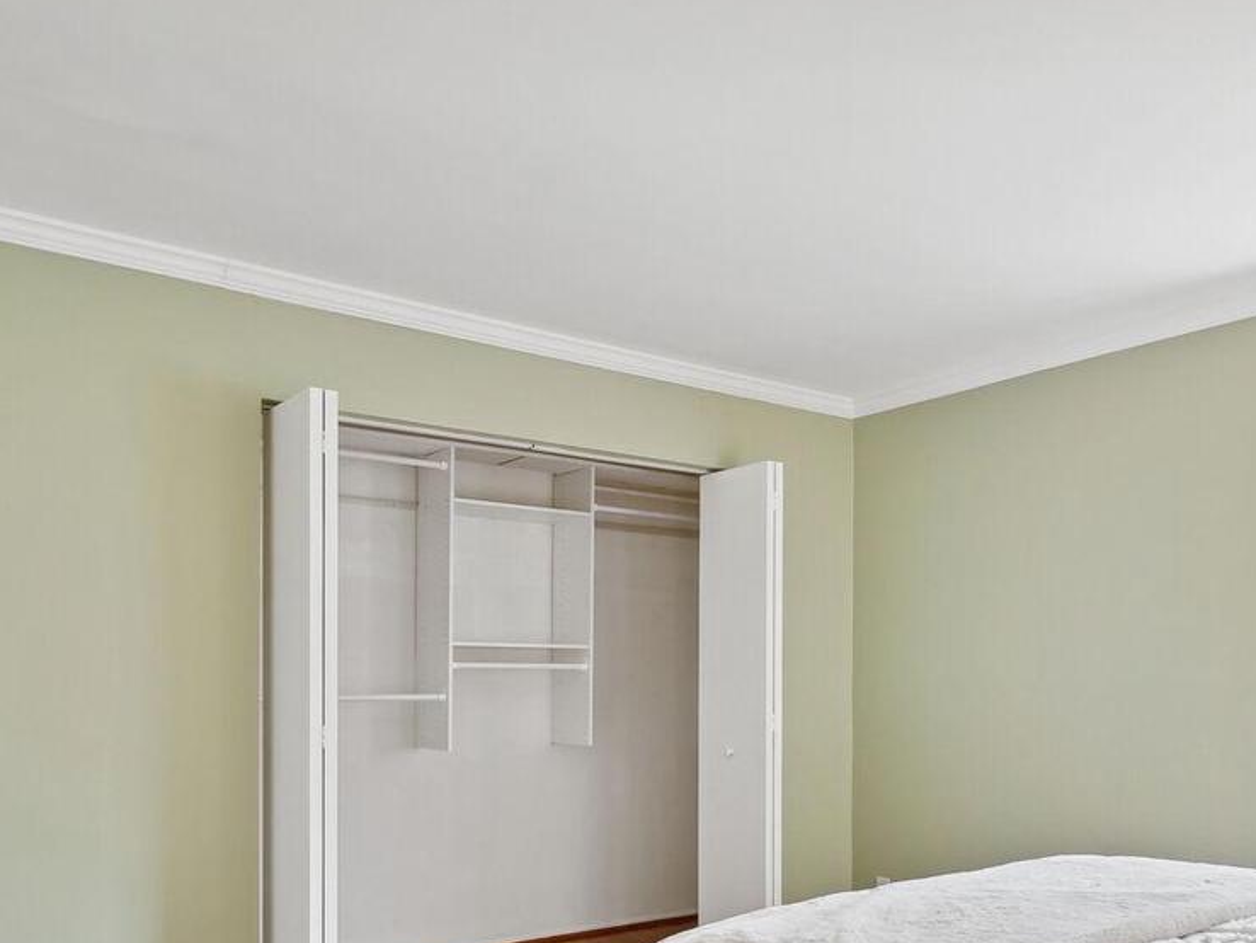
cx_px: 856
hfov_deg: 58.3
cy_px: 715
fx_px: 1089
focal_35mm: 30
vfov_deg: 45.1
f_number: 8
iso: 800
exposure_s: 1.6
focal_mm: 16
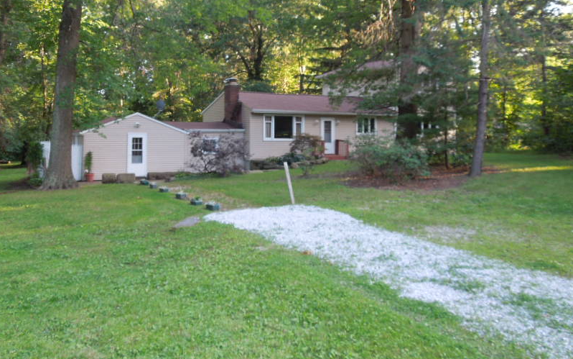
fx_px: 531
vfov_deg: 36.9
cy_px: 117
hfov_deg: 56.7
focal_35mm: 34
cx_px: 283
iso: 125
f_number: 3.3
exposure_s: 1/30
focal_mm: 4.5
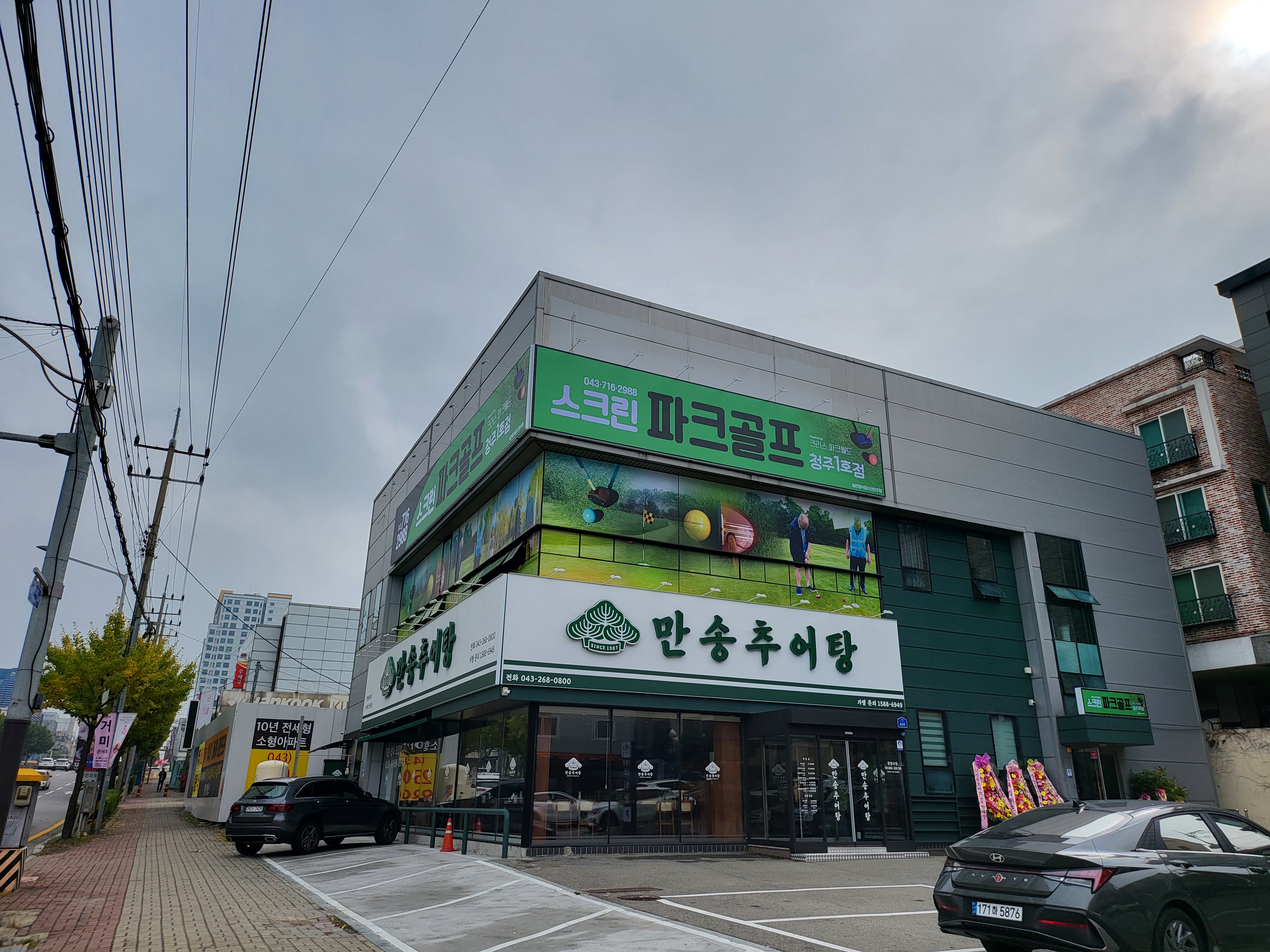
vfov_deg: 56.8
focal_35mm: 24
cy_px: 476
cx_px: 635
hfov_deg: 71.6
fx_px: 881
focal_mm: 5
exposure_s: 1/3647
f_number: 1.8
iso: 40
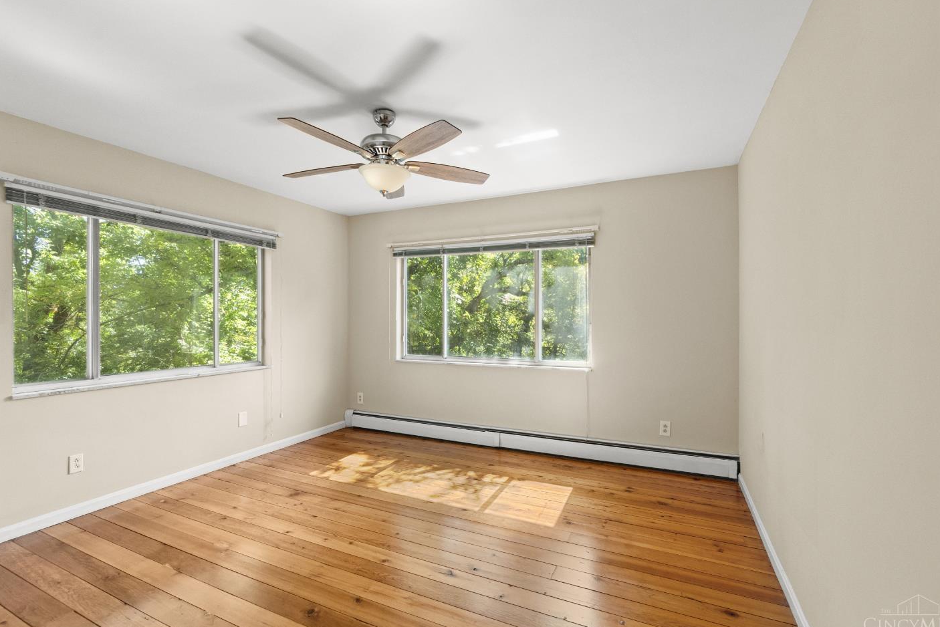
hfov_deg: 96.7
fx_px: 418
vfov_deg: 73.8
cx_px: 465
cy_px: 314
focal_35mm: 16
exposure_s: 1/25
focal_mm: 10
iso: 400
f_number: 5
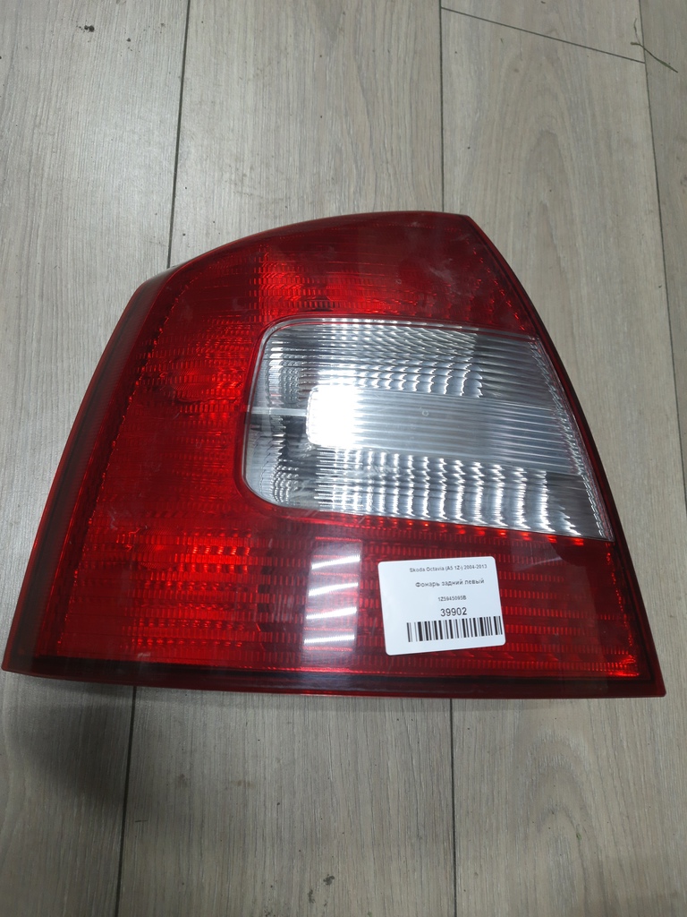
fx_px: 635
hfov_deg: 56.8
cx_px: 344
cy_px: 458
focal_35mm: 24
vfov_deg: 71.6
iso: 160
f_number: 1.8
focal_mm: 5.23
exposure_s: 1/50
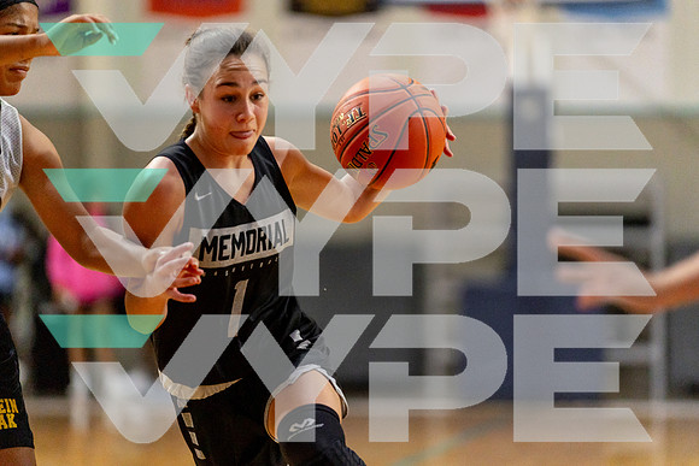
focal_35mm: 200
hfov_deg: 10.3
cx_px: 350
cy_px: 233
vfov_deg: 6.9
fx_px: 3884
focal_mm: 200
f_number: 2.8
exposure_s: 1/800
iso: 2500
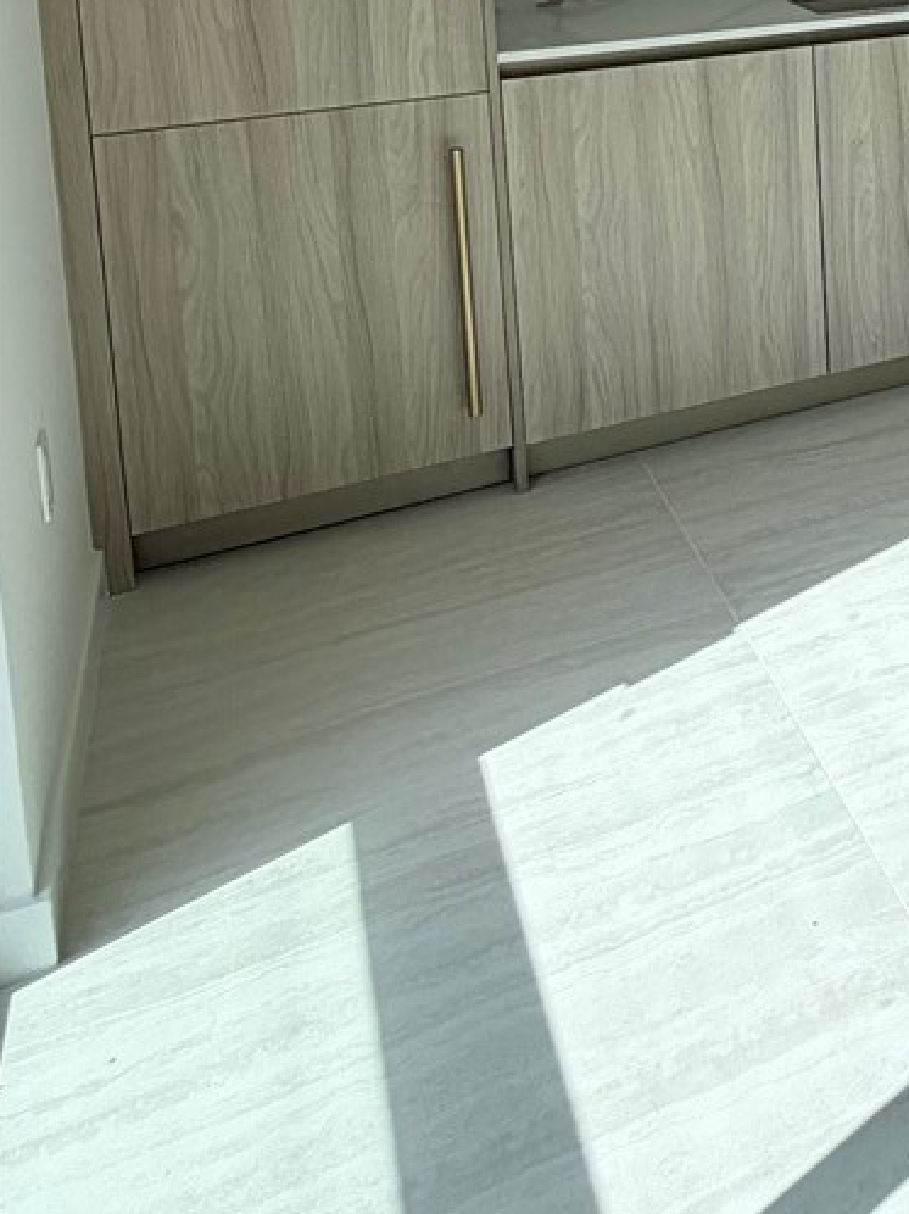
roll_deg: +0.6
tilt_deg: -6.0
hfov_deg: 23.7
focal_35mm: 45
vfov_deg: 36.6
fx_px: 1577
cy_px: -71
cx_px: 1450
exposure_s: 1/502
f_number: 2.2
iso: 50
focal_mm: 2.22
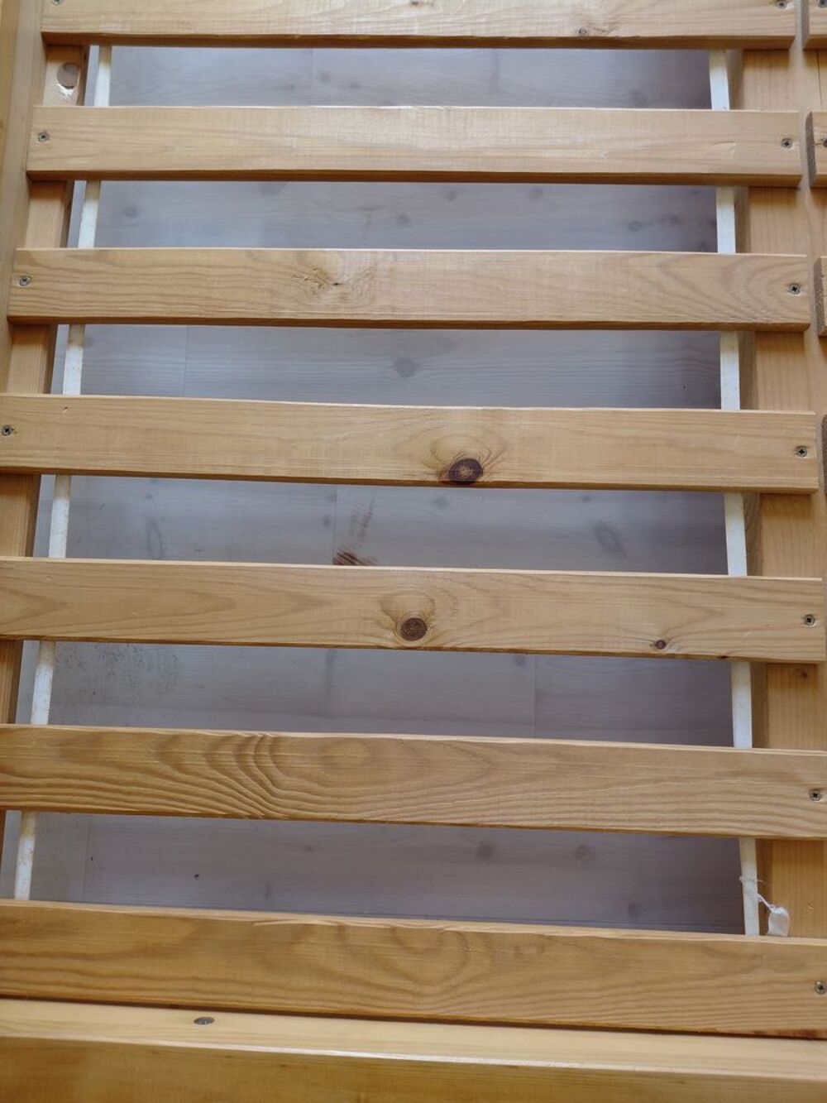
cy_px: 552
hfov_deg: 54.9
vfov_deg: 69.4
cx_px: 414
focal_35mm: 25
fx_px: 796
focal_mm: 4.69
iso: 160
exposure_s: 1/60
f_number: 1.8
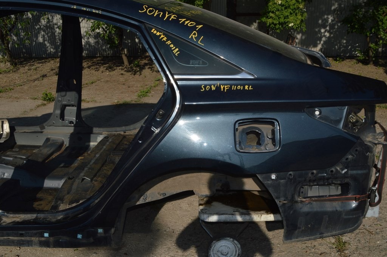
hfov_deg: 51.3
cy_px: 128
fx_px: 403
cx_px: 194
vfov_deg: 35.4
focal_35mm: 38
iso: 100
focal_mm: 25
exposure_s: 1/200
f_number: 16
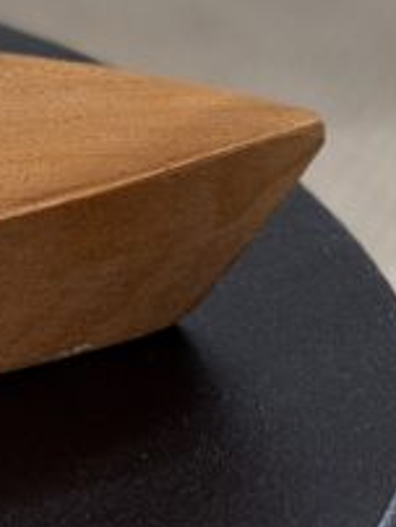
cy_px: -676
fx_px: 3699
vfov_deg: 7.7
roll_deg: +0.6
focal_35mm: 243
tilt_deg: -12.4
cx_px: -581
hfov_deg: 5.9
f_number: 1.78
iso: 64
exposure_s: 1/60
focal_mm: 6.76
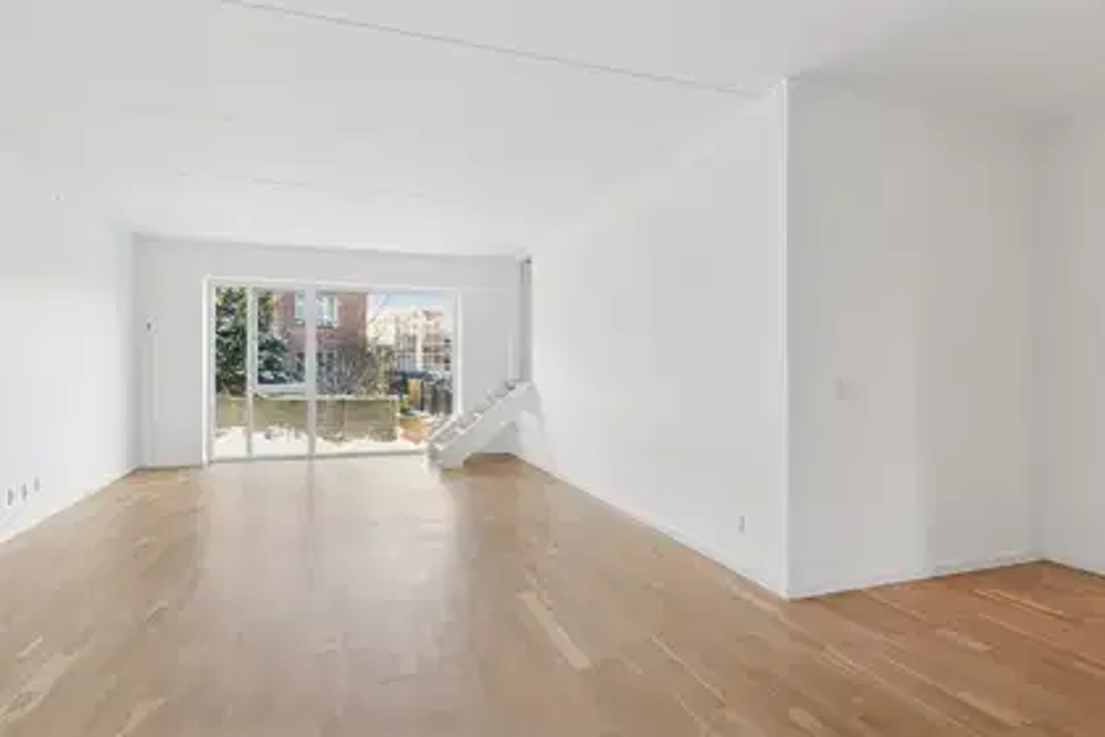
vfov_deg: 61.3
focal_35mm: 20
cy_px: 368
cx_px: 552
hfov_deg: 83.3
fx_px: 622
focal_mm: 13.5
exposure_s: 1/20
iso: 320
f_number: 7.1
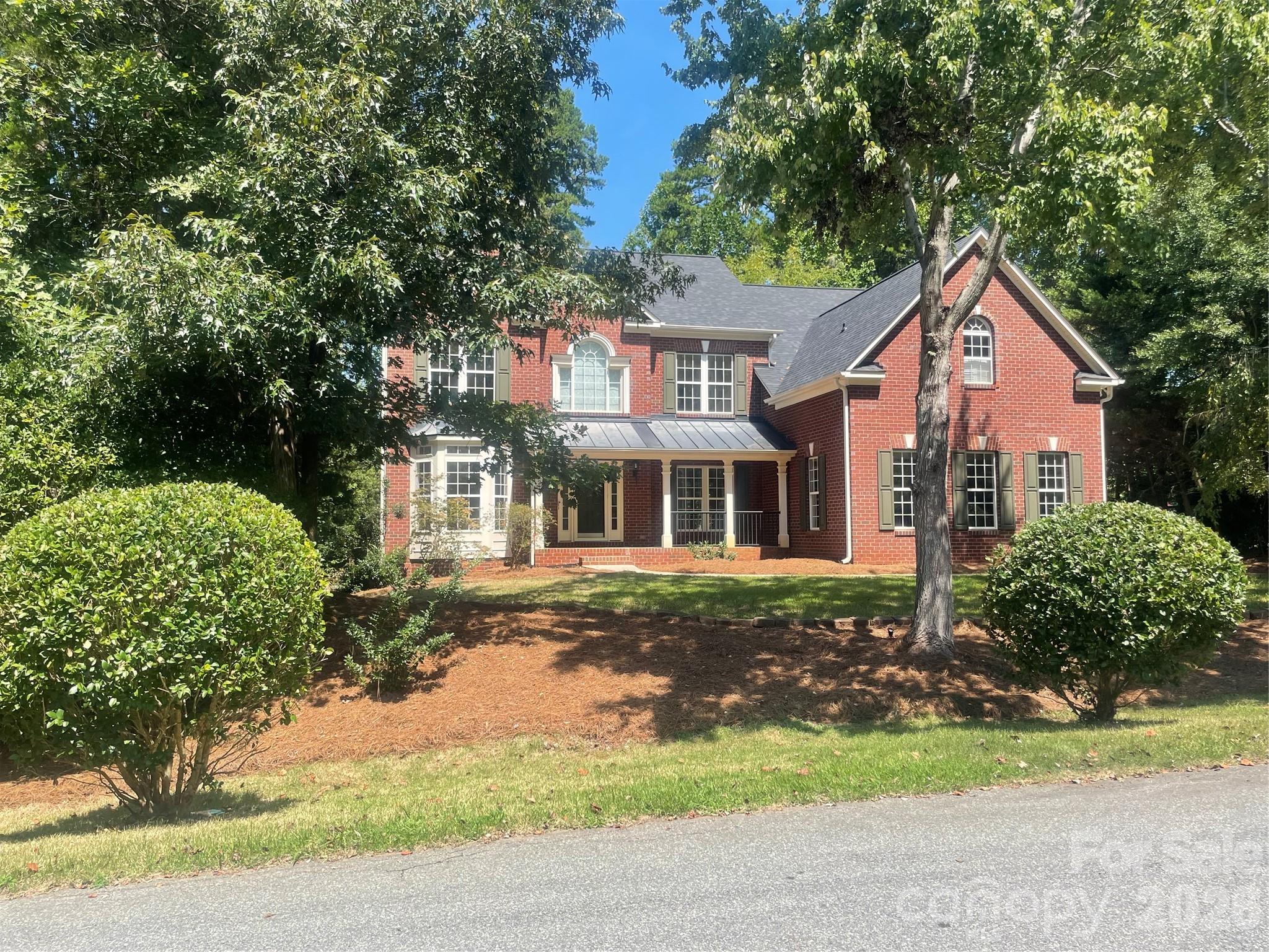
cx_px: 634
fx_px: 953
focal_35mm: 26
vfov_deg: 53.1
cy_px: 476
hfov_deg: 67.3
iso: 32
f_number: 1.6
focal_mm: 4.2
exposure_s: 1/1490
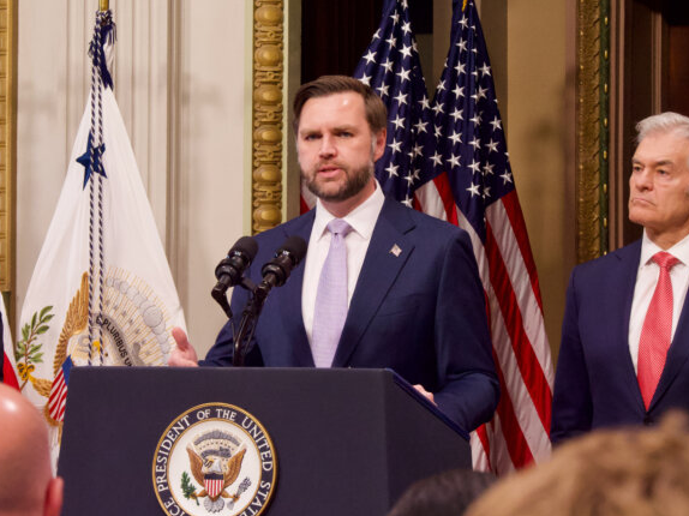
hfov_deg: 17.1
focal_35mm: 115
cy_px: 269
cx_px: 334
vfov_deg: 12.9
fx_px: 2288
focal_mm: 55
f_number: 5.1
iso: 3200
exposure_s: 1/100
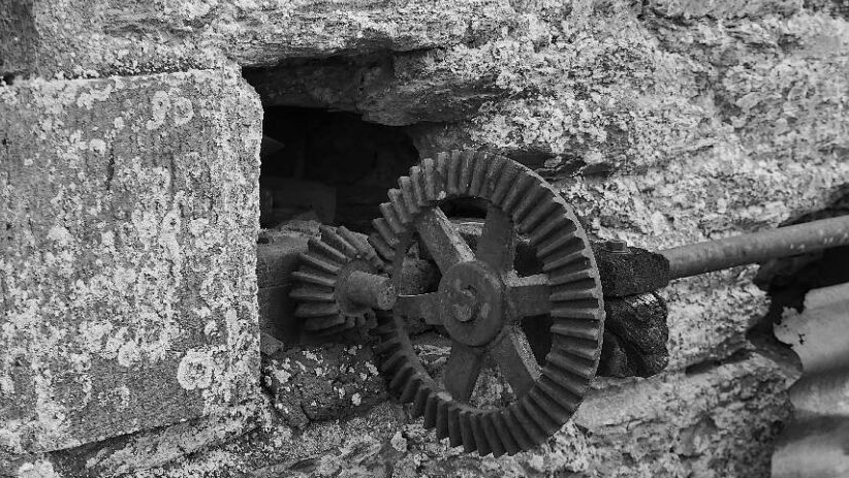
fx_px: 2139
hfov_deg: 22.4
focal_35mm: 95
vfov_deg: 12.7
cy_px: 286
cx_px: 510
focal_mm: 35
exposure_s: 1/200
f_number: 3.5
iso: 200
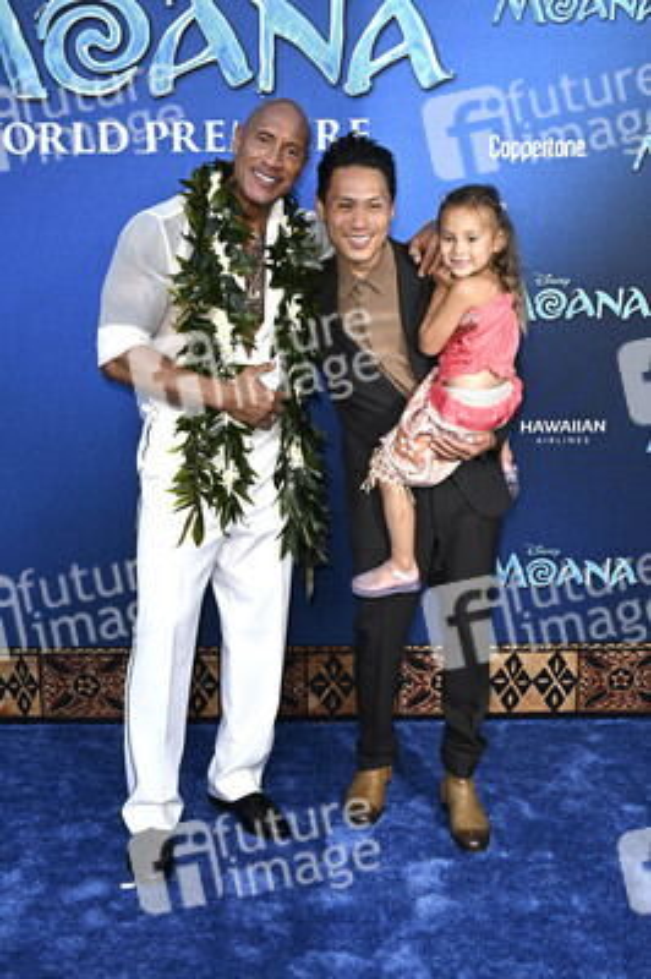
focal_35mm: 41
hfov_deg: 32.6
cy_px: 490
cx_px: 326
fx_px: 1114
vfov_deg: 47.4
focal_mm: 41
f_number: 6.3
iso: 1000
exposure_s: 1/250
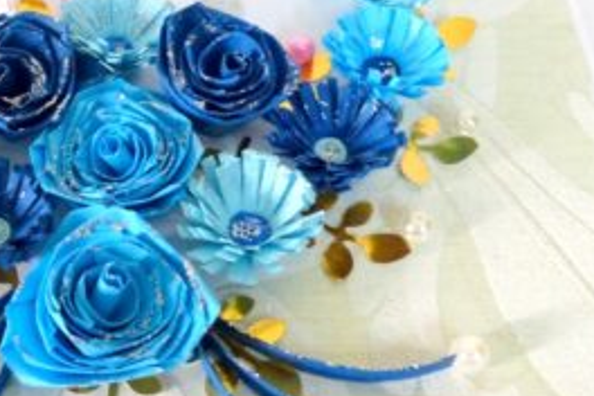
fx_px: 973
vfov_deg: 22.9
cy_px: 140
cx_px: 106
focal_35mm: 59
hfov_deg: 32.8
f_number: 2.8
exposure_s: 1/25
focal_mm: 4.5
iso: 400
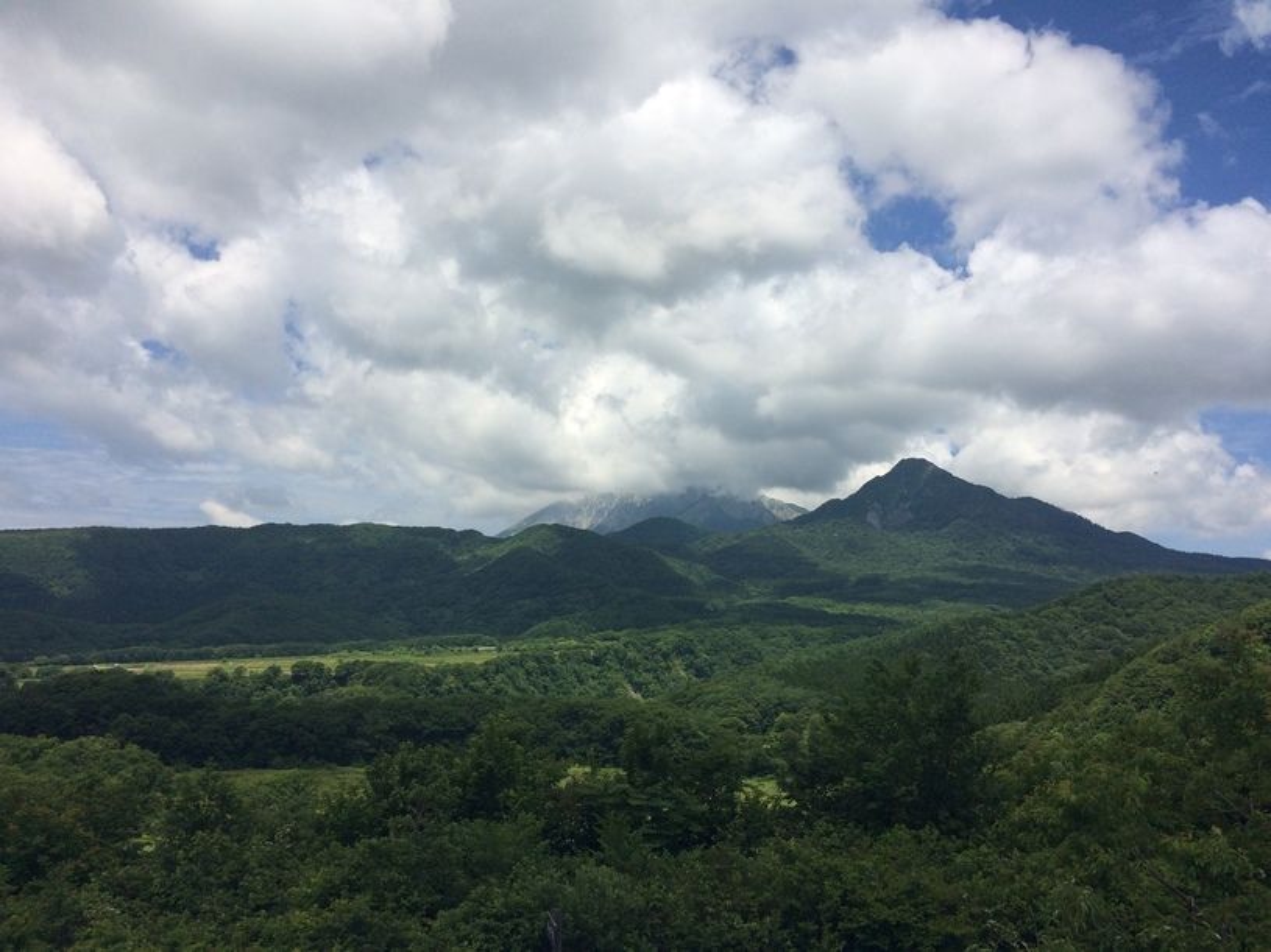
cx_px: 636
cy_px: 476
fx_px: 1065
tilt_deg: +5.7
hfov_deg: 61.7
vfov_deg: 48.2
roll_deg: -0.5
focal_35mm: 29
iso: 32
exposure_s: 1/4115
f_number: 2.2
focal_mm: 4.15
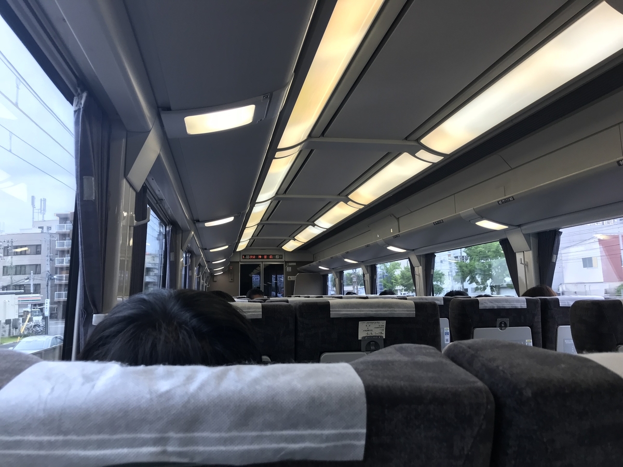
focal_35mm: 28
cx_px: 312
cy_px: 234
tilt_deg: +9.2
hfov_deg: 63.4
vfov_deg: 49.7
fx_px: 504
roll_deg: +0.7
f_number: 1.8
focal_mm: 3.99
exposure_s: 1/121
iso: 40
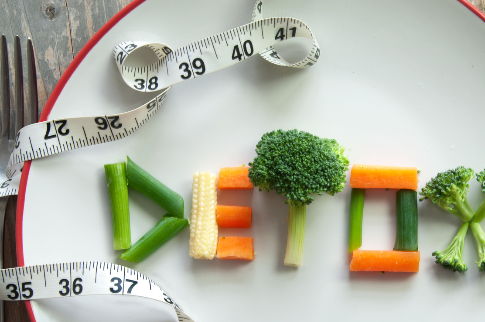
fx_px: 982
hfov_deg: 27.7
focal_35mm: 73
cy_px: 215
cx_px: 293
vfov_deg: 18.6
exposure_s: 2
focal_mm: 32
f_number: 11
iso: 100
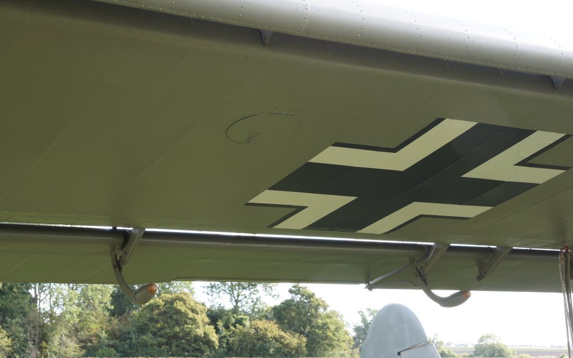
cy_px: 187
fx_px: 1086
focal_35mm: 70
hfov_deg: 29.6
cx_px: 284
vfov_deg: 18.7
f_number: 10
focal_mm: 45
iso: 100
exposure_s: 1/15
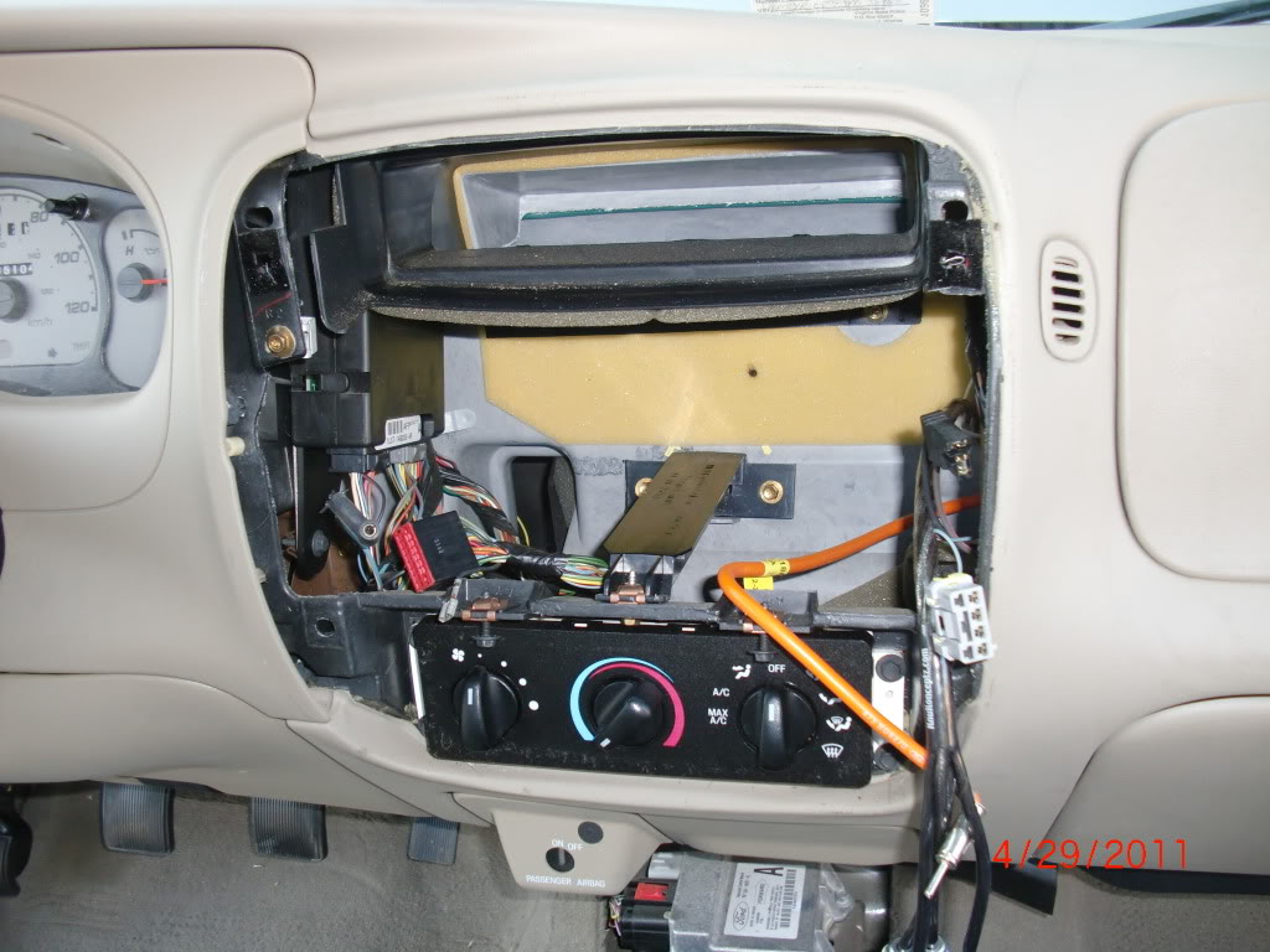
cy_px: 476
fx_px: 1321
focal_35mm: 36
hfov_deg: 51.4
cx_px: 635
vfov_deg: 39.7
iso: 160
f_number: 2.8
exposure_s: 1/60
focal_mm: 6.3
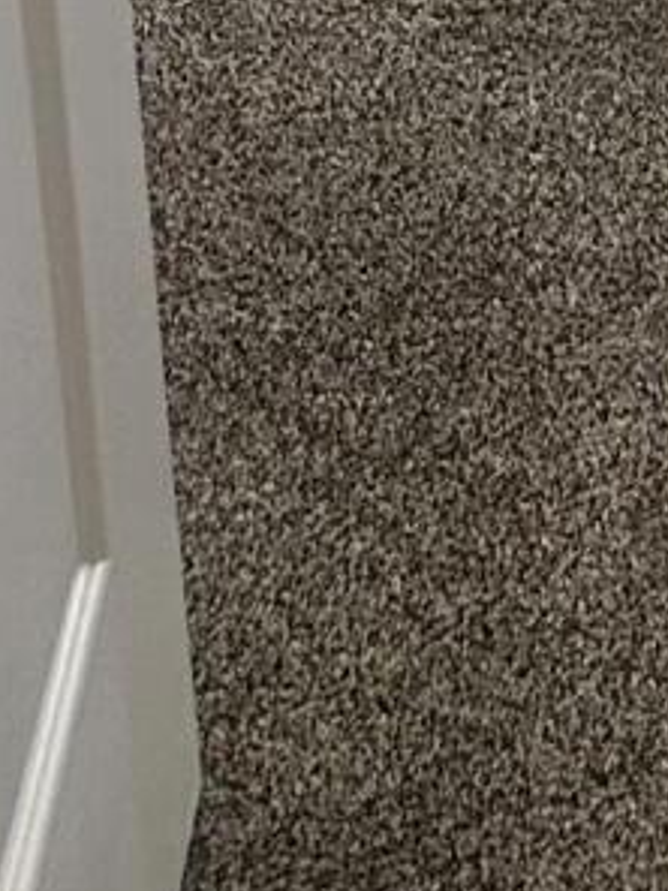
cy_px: -1544
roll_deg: -2.1
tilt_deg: -16.8
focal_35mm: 162
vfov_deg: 10.0
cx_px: 1667
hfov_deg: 8.3
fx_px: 4168
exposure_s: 1/160
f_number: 1.78
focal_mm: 6.86
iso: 100
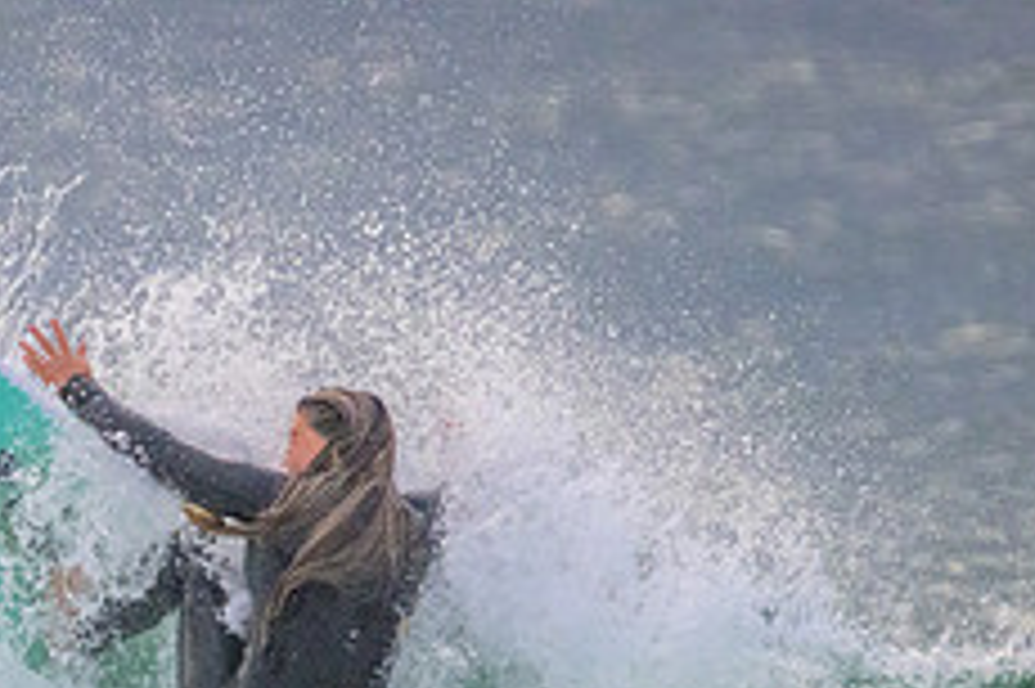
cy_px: 866
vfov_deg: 0.7
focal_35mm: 2020
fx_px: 58032
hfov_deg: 1.0
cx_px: 22
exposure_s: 1/2000
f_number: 11
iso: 5600
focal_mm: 800
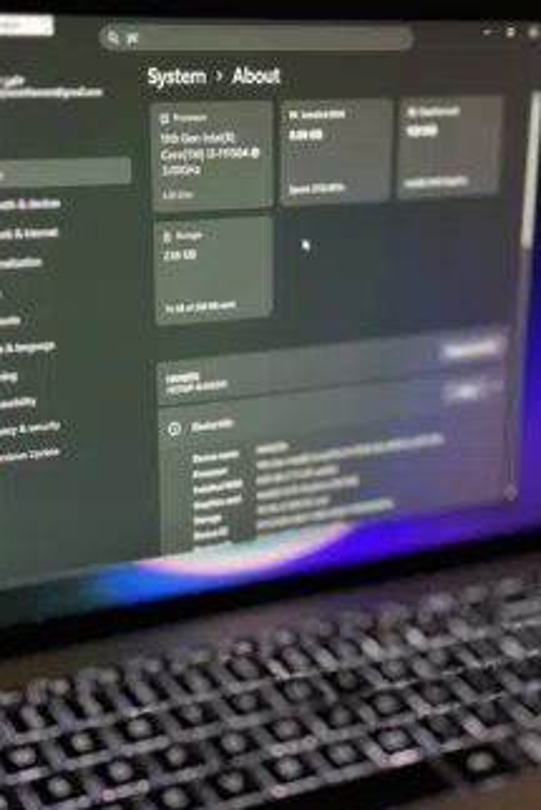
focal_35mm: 62
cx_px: 274
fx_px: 1396
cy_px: 501
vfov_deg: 32.2
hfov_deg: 21.9
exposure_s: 1/40
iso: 500
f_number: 1.78
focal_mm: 6.86
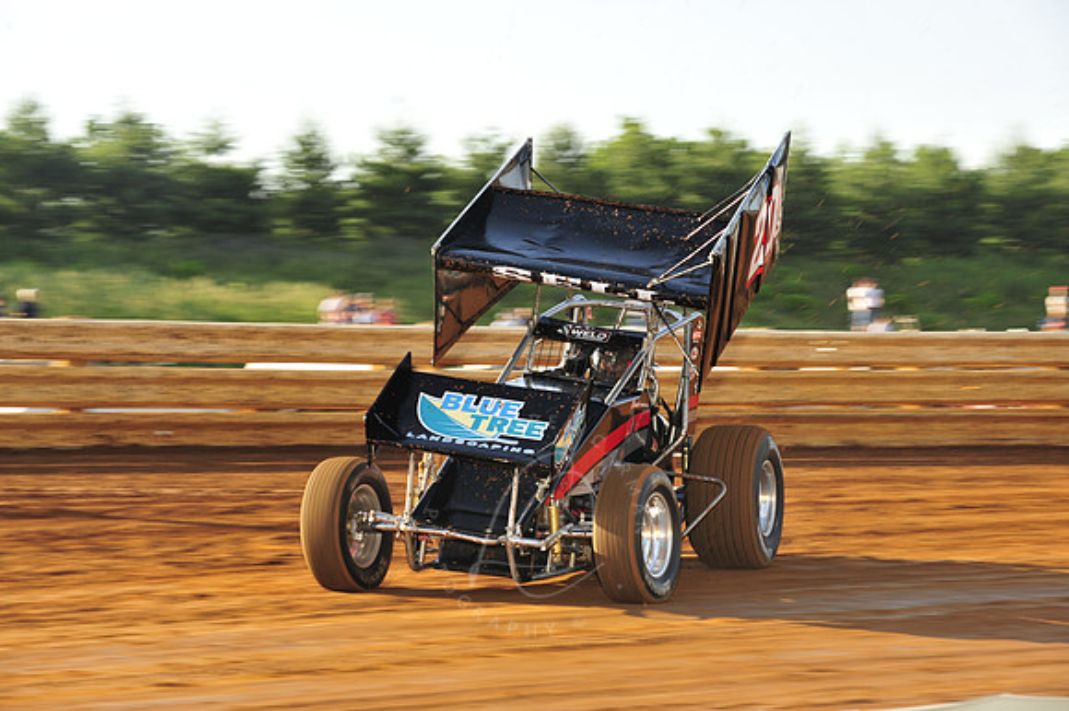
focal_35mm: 120
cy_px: 356
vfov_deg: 11.4
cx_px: 534
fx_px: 3561
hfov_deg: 17.1
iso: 500
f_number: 9
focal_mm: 120
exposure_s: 1/320
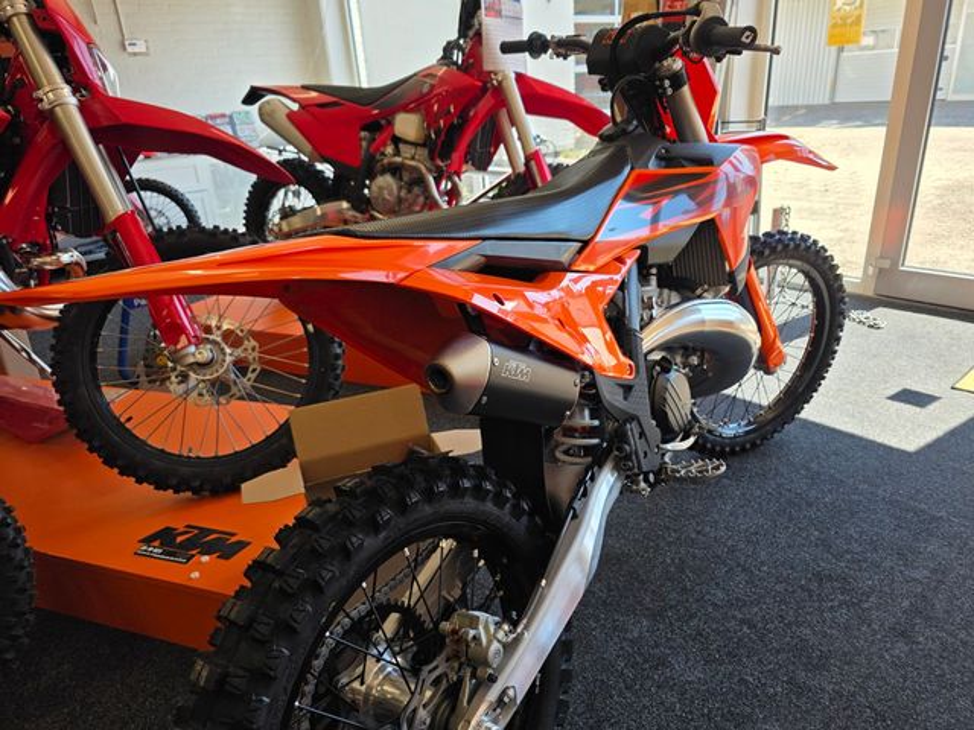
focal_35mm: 23
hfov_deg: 73.9
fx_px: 647
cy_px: 365
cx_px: 487
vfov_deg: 58.9
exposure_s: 1/180
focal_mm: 6.3
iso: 32
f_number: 1.7
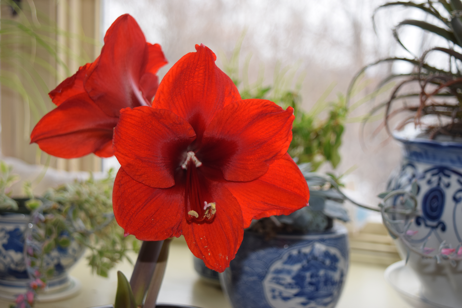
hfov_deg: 33.4
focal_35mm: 60
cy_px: 154
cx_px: 231
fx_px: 770
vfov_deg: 22.6
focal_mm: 40
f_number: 4.8
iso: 400
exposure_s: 1/125
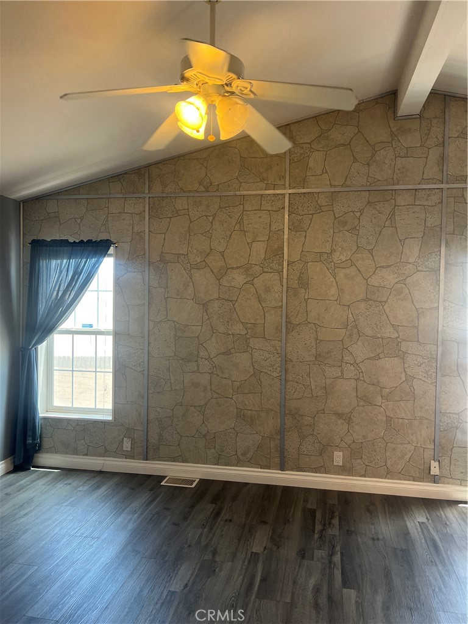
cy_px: 312
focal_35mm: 26
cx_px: 234
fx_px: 469
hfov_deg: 53.1
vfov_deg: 67.3
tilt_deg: -2.2
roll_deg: -1.7
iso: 80
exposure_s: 1/60
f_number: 1.5
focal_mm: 5.7
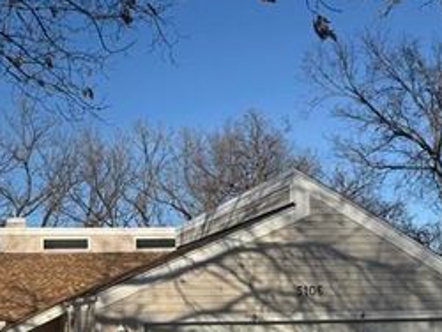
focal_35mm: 48
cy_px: 232
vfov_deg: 30.0
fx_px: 613
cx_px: 99
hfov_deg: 38.4
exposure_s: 1/6173
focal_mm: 6.76
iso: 80
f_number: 1.78
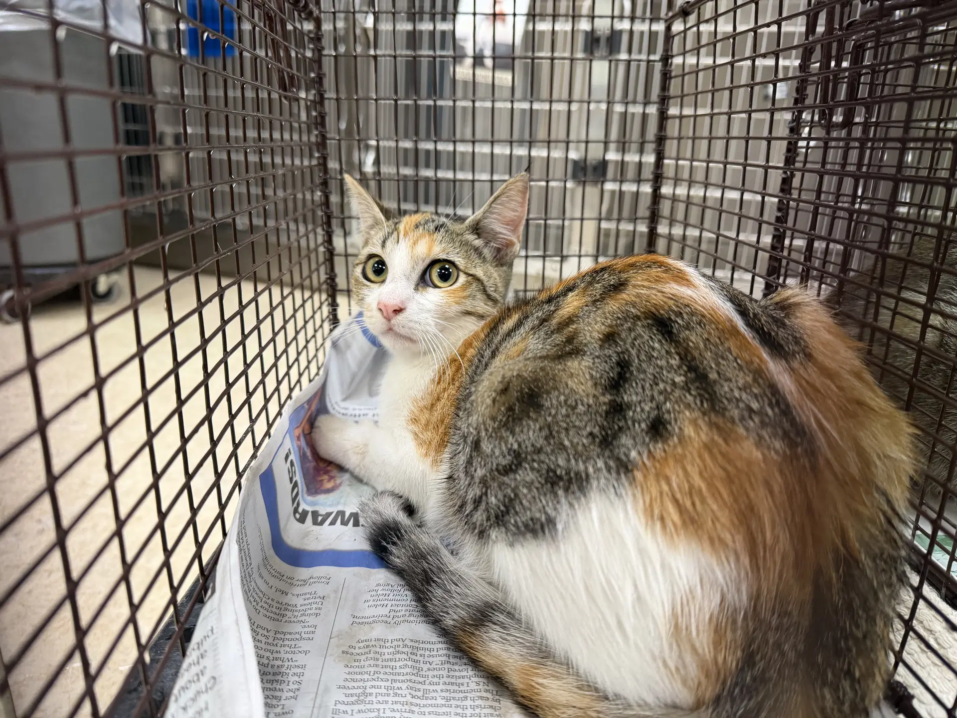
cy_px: 359
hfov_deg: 71.6
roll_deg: -3.4
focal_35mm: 24
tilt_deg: -18.1
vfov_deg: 56.8
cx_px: 478
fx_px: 664
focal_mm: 6.76
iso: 200
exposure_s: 1/60
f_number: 1.78
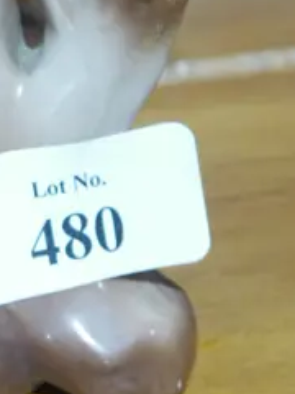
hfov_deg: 8.6
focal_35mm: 171
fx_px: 1943
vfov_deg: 11.1
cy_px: -200
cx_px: 18
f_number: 4.5
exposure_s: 1/60
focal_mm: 20
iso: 1250
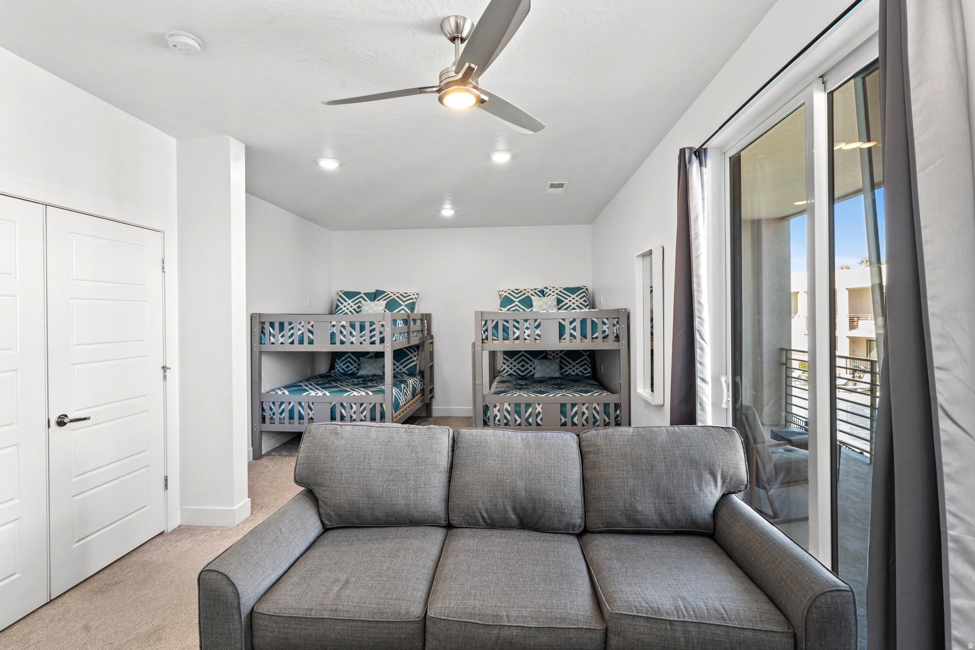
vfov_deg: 73.7
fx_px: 433
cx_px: 488
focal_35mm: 16
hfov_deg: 96.7
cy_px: 325
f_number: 10
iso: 250
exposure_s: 1/1.67
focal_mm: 16
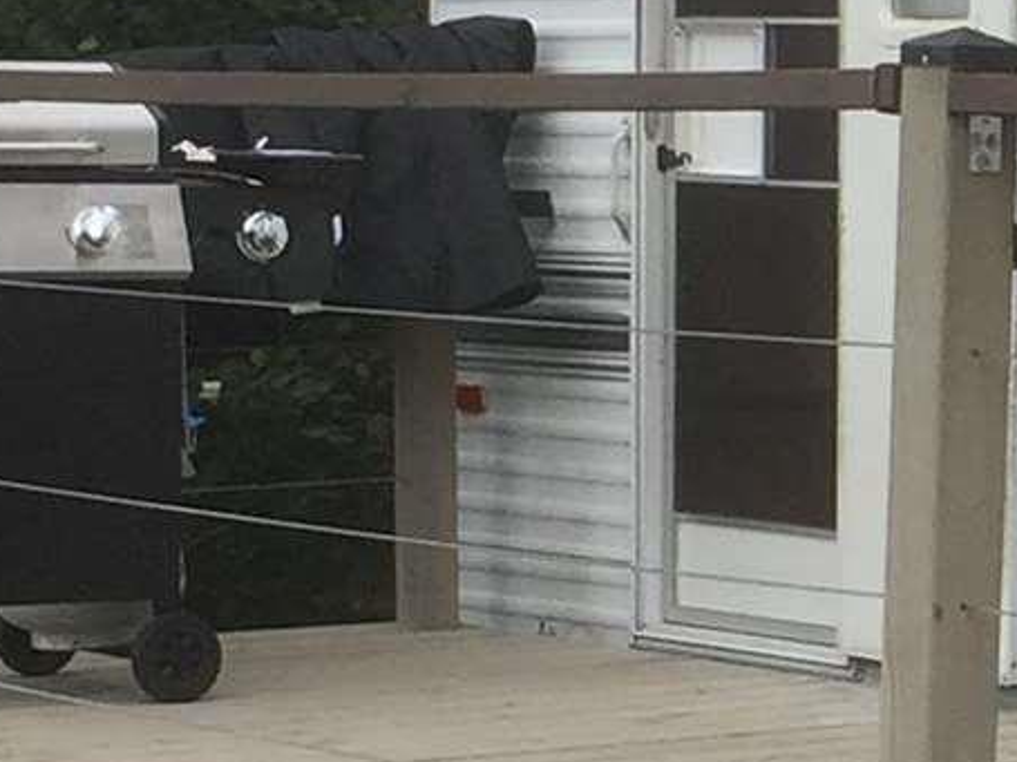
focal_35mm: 196
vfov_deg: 7.6
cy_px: 545
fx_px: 5757
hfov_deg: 9.8
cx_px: 1576
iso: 32
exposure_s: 1/807
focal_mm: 4.15
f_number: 2.2
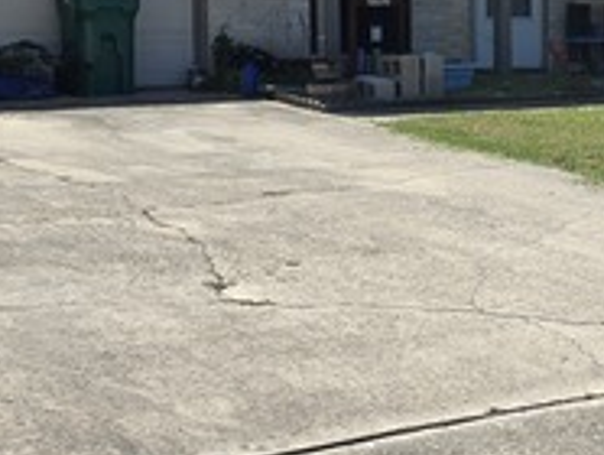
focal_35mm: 79
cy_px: 136
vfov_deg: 18.6
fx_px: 1380
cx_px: 487
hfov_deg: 24.3
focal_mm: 6.3
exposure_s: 1/866
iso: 12
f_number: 1.7
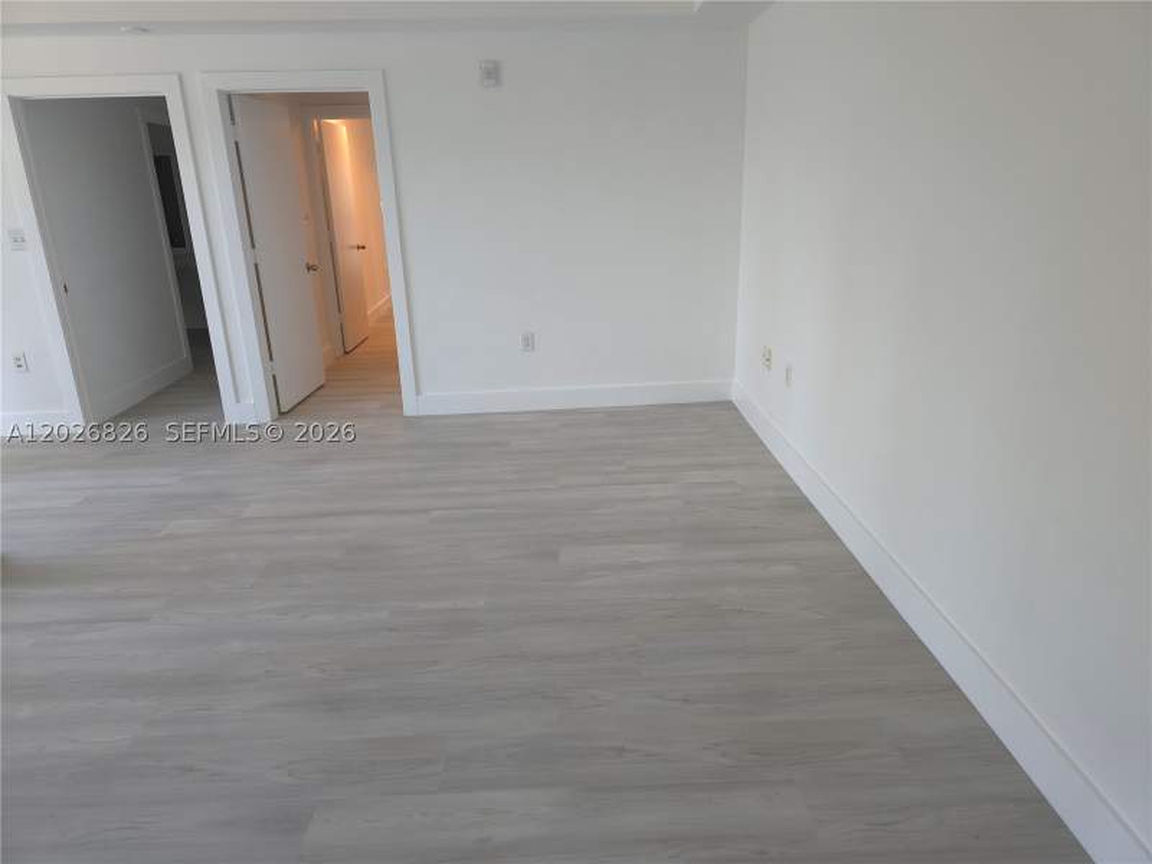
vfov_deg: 58.9
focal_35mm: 23
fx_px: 765
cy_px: 432
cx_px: 576
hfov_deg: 73.9
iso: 64
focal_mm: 6.3
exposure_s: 1/60
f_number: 1.7
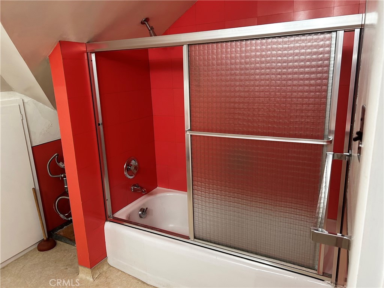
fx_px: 288
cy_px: 144
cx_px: 192
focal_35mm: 26
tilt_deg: -13.5
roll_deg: +3.3
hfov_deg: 67.3
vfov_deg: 53.1
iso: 160
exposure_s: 1/60
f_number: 1.5
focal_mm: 5.7
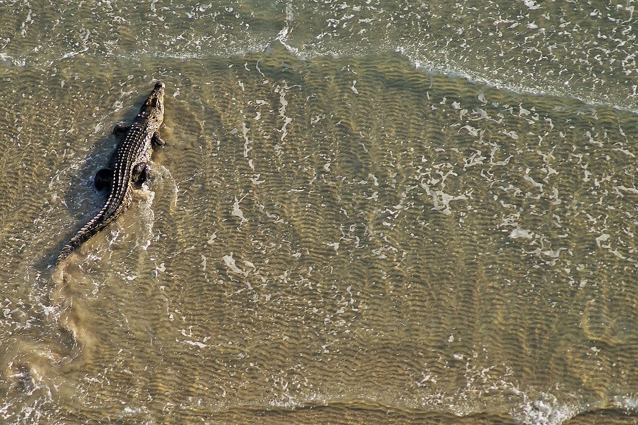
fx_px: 8239
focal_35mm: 465
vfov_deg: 3.0
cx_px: 254
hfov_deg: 4.4
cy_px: 286
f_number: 6.3
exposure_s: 1/640
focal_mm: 200
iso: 200
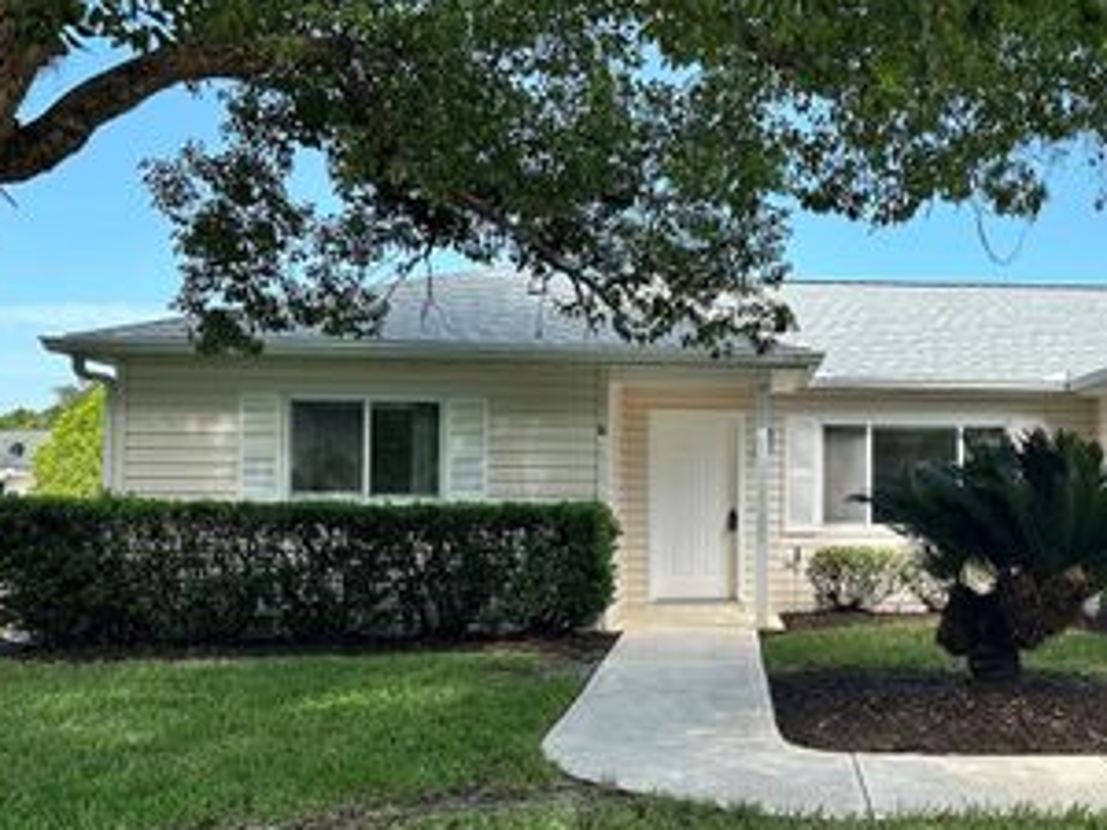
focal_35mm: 40
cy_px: 470
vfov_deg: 35.9
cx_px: 871
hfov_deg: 44.7
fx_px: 1279
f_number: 1.78
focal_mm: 6.86
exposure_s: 1/1845
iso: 80
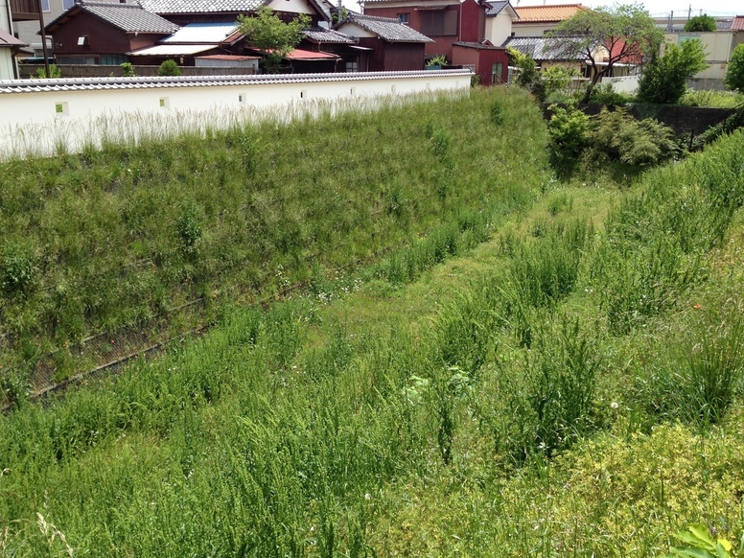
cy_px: 285
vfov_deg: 41.8
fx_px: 731
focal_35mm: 34
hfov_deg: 53.9
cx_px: 361
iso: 50
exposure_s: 1/889
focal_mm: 4.13
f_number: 2.4
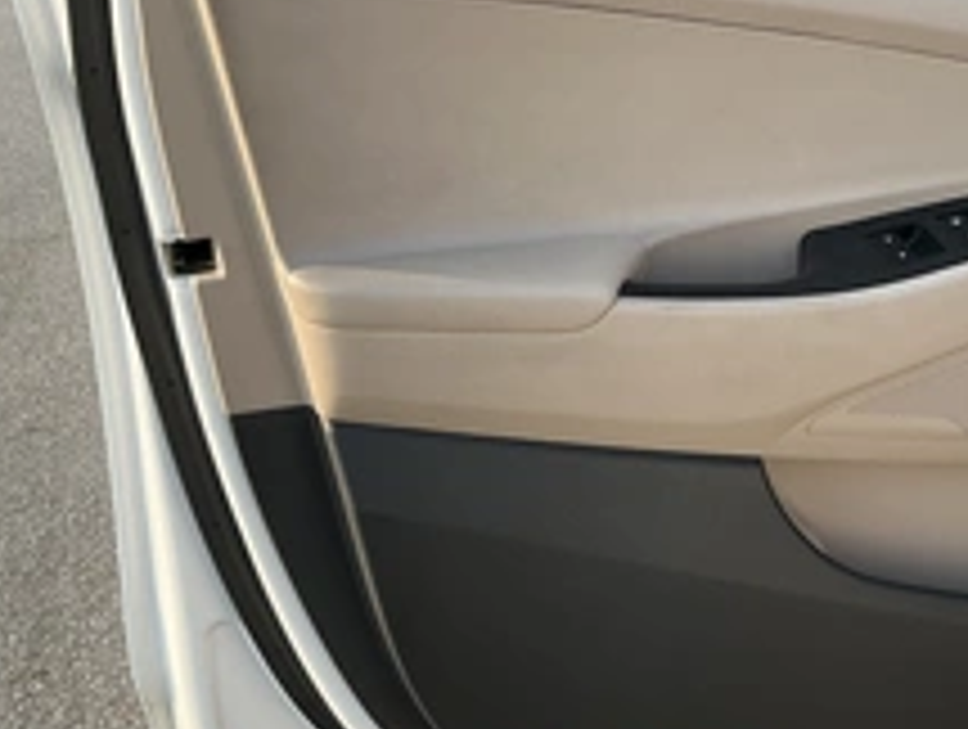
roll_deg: +3.6
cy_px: 315
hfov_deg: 35.7
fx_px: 1457
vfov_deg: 28.1
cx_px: 761
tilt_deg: -20.8
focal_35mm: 52
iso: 25
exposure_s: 1/335
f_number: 1.8
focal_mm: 3
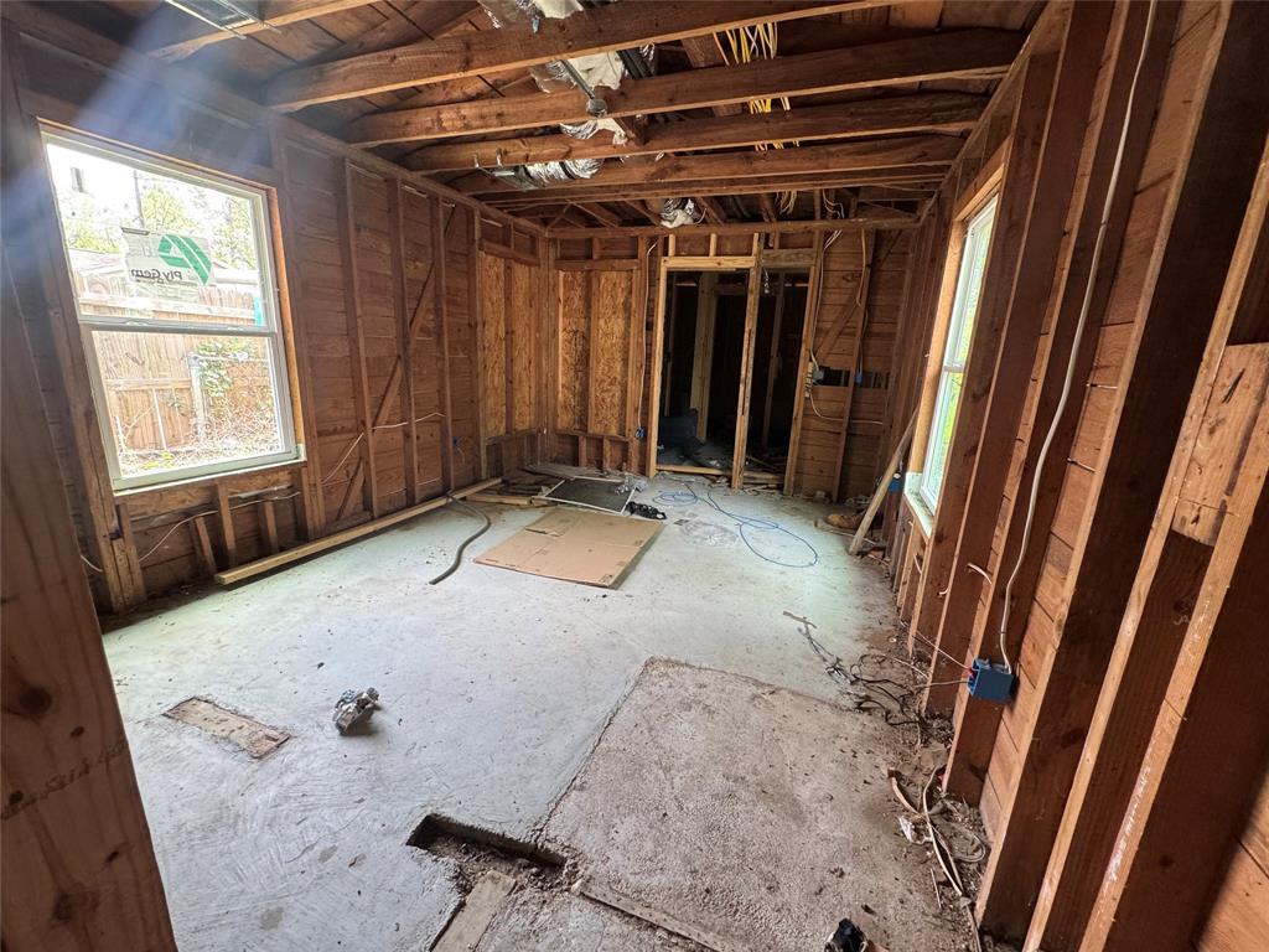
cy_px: 476
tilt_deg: -13.9
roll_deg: -4.1
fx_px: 513
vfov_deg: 85.7
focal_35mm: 14
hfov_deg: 102.1
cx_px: 634
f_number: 2.2
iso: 320
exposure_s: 1/99
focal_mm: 2.22
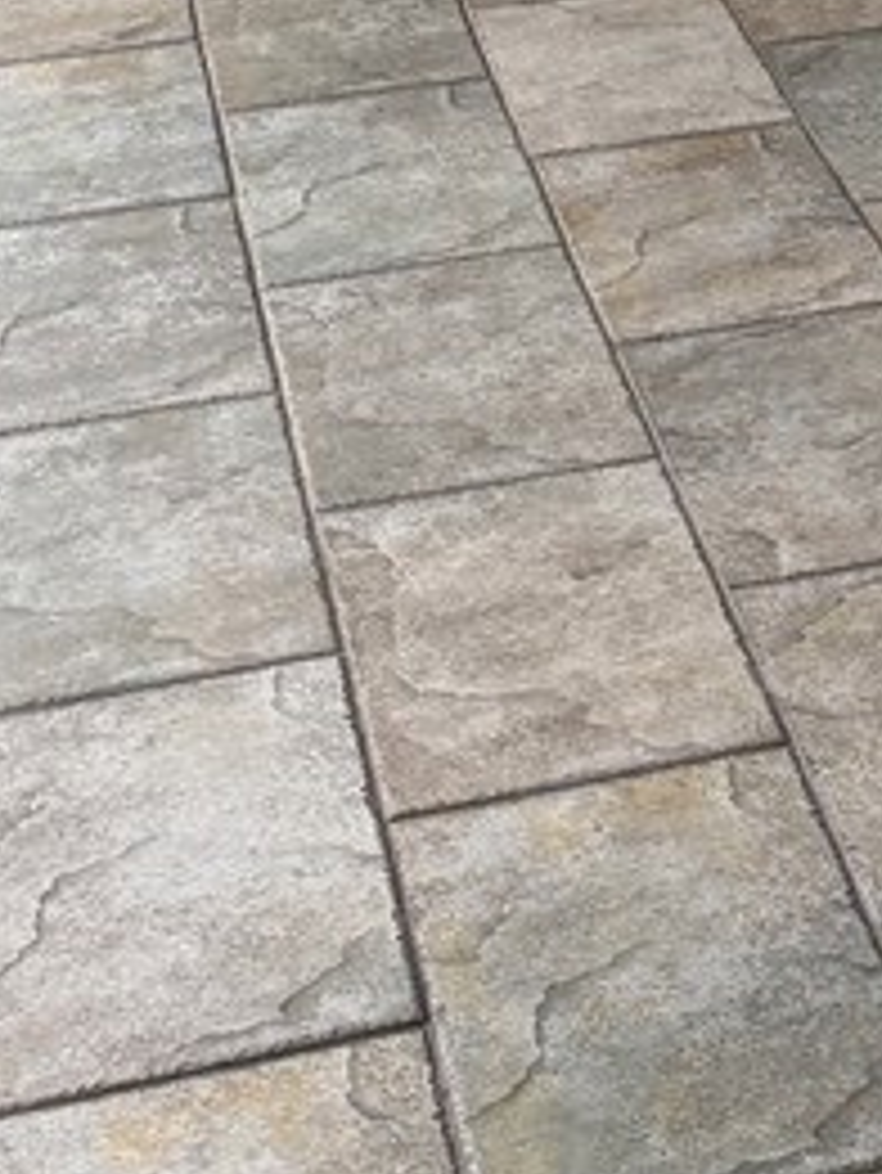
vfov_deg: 17.9
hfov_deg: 15.0
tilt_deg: -7.5
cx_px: 1134
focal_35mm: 94
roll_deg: -0.9
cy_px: -729
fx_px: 3191
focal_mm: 6.76
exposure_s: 1/204
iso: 125
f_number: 1.78
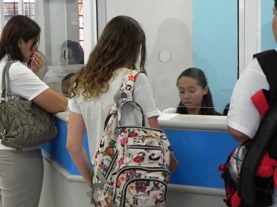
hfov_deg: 27.7
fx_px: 560
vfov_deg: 21.0
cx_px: 106
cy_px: 109
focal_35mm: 70
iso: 180
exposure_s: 1/30
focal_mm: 8.2
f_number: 3.2
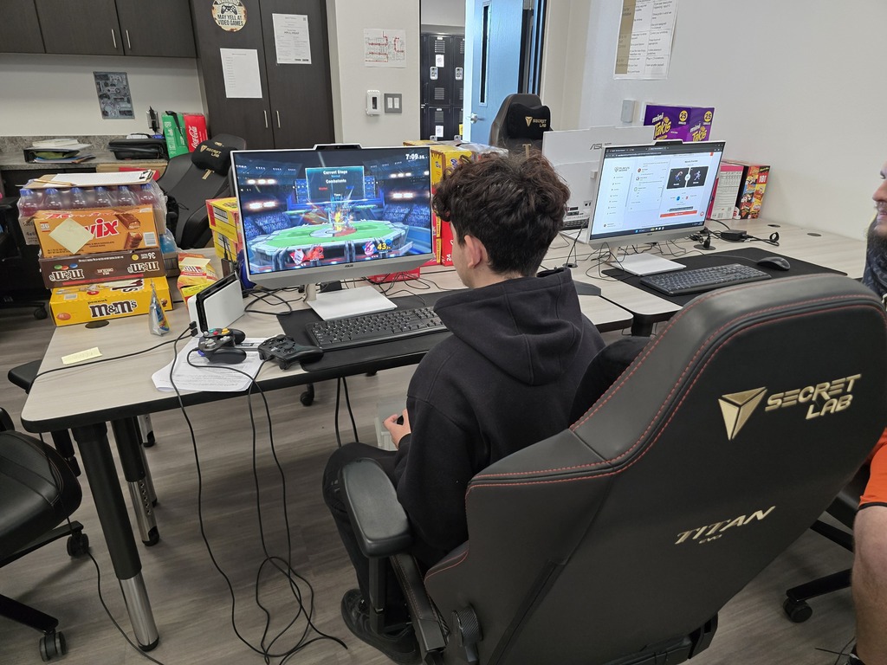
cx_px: 444
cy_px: 332
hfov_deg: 73.9
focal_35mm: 23
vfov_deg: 58.9
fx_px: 589
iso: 640
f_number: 1.7
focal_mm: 6.3
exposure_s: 1/60
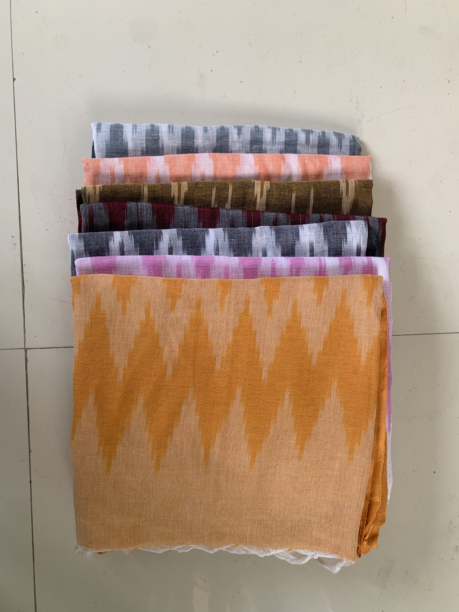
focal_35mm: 26
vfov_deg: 67.3
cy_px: 306
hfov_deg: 53.1
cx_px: 230
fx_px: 460
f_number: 1.8
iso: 64
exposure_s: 1/121
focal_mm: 4.25
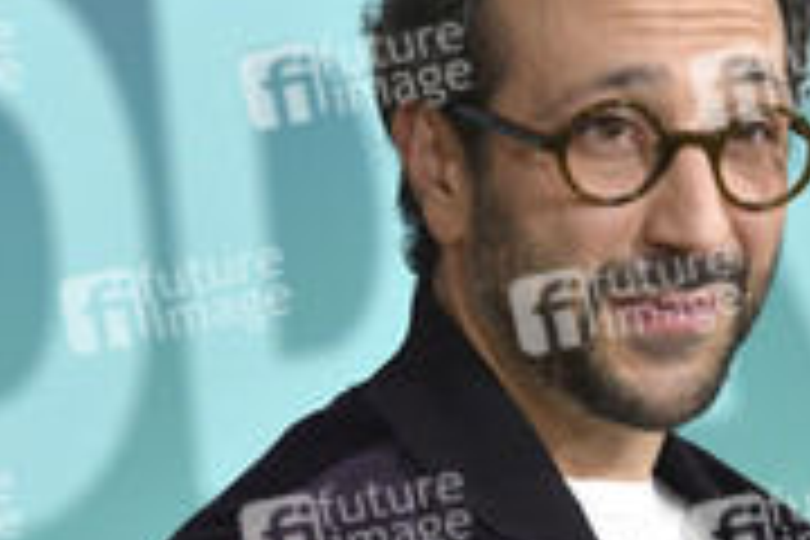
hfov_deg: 5.0
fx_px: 9269
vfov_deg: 3.3
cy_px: 414
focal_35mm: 412
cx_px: 684
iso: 2000
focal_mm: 165
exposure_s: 1/320
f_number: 6.3
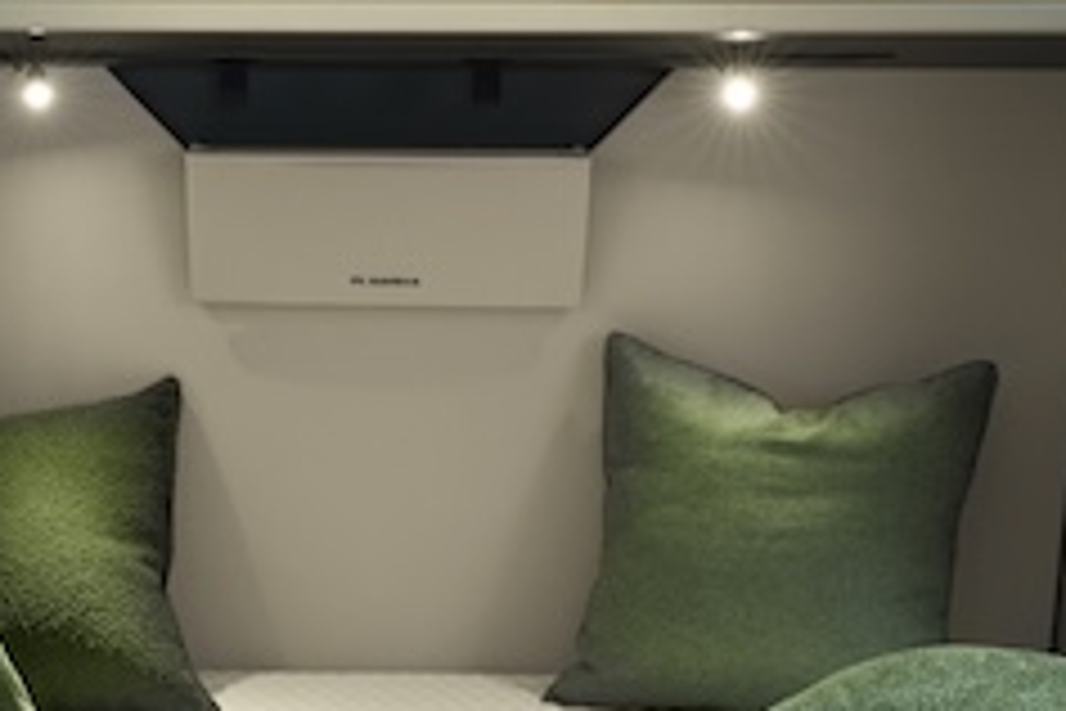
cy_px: 864
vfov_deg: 18.2
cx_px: 337
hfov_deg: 28.2
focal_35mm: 71
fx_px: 2102
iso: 200
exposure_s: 1/4
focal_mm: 14
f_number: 11
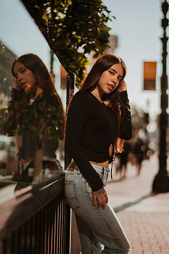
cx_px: 84
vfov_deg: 34.5
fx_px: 408
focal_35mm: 58
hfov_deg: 23.4
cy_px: 127
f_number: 1.4
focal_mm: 58
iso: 50
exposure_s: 1/8000
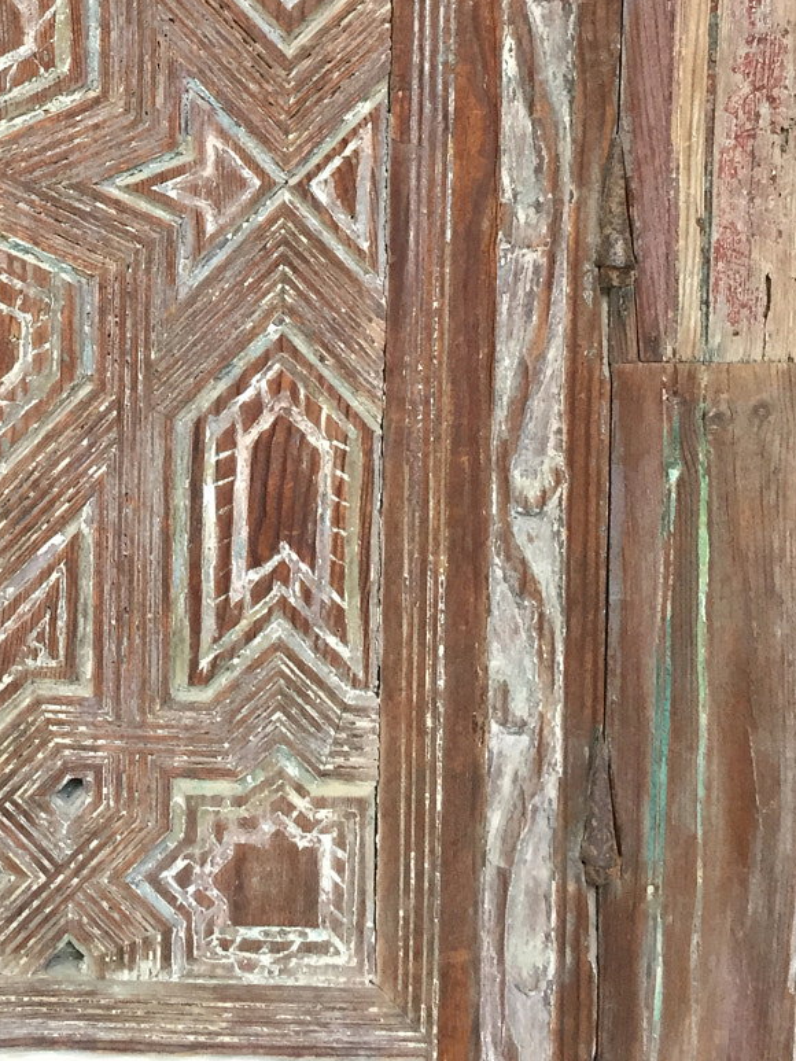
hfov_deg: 23.5
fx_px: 1839
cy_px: 152
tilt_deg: -3.7
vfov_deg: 31.0
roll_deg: +0.0
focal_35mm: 60
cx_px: 22
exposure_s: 1/33
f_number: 2.2
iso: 64
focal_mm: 4.15
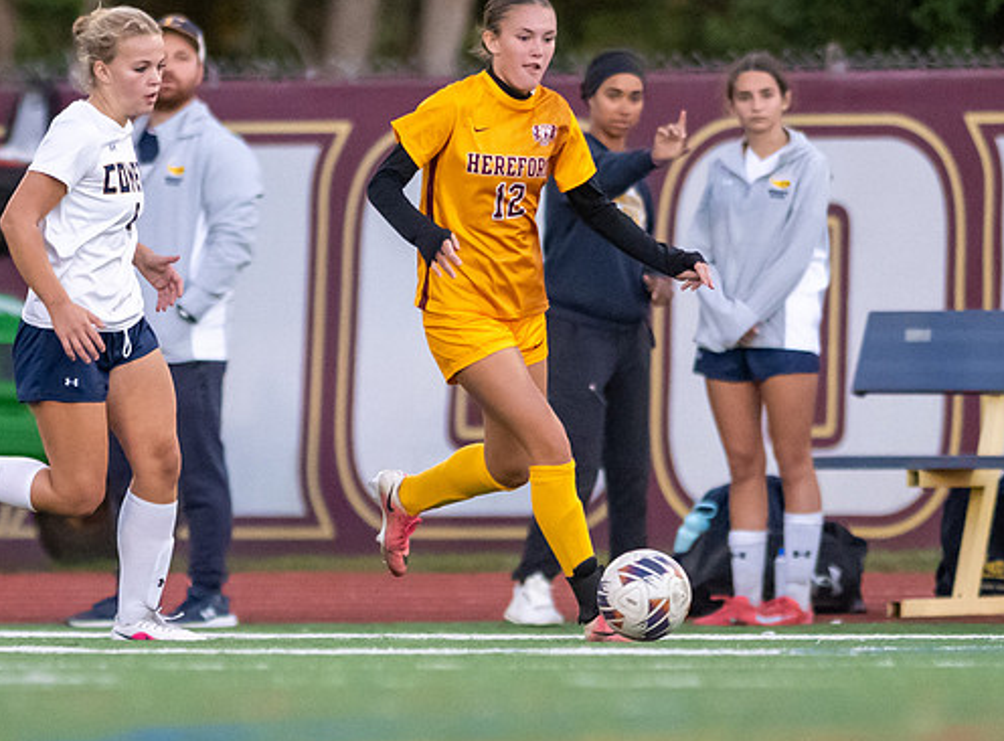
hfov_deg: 2.0
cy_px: 551
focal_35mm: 1005
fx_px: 28981
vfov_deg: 1.5
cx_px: 376
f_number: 2.8
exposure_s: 1/1000
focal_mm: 300
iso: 2500
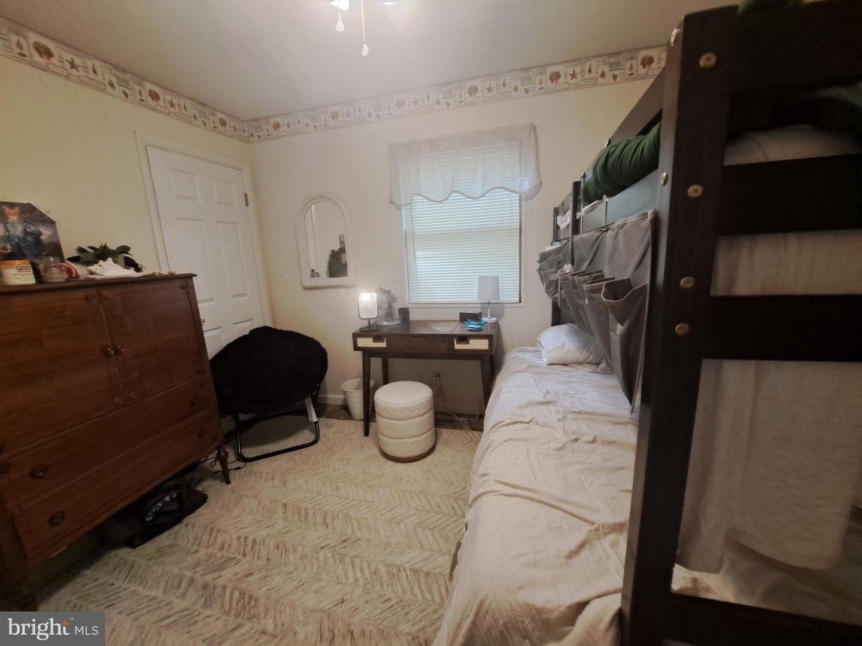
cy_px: 323
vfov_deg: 89.9
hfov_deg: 106.2
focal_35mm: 13
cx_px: 431
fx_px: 324
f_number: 2.2
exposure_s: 1/30
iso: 200
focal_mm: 1.74
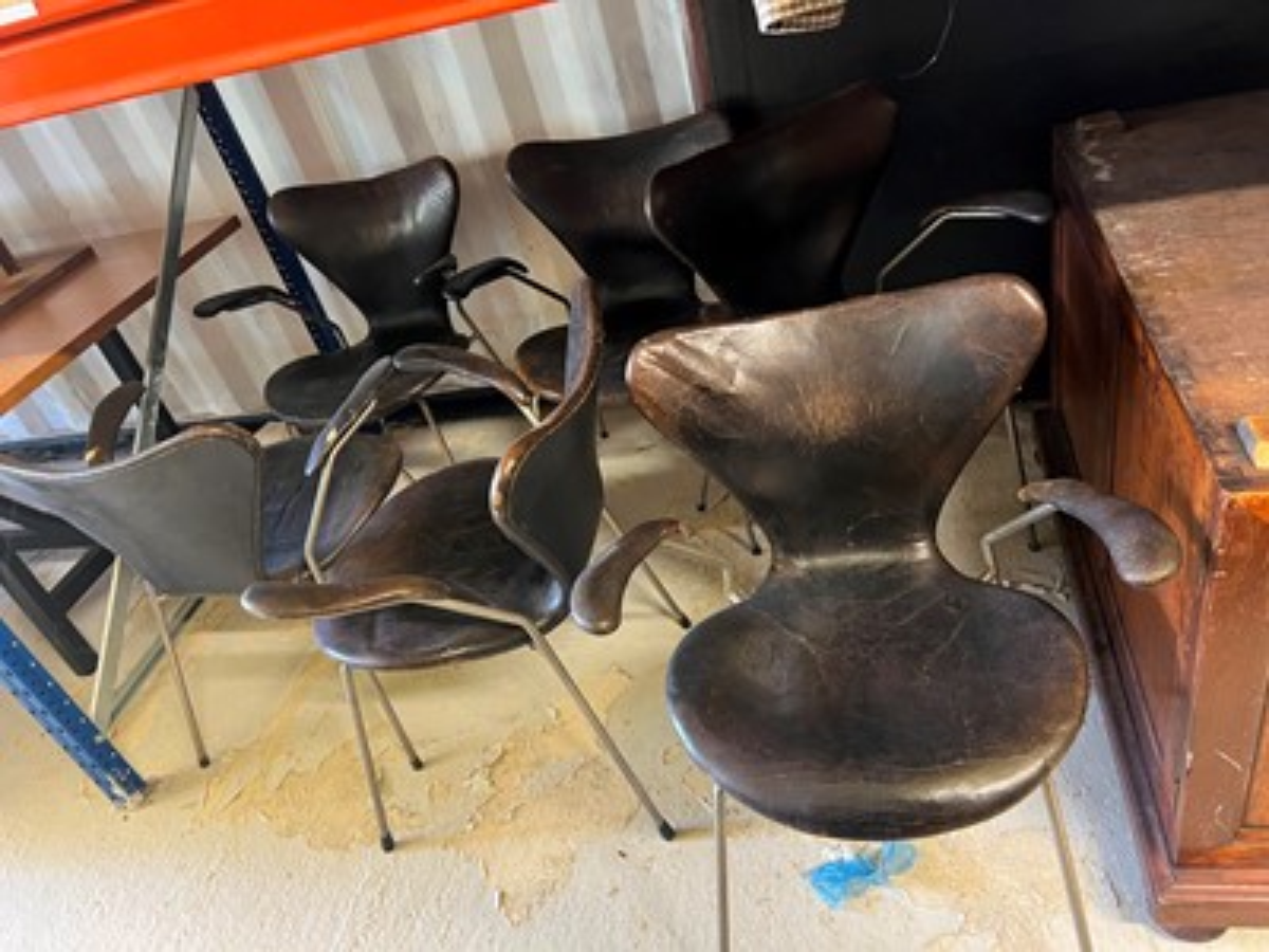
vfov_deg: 53.1
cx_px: 634
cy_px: 476
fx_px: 953
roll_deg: +17.5
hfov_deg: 67.3
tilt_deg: -35.1
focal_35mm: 26
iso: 400
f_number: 1.5
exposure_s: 1/33
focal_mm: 5.7
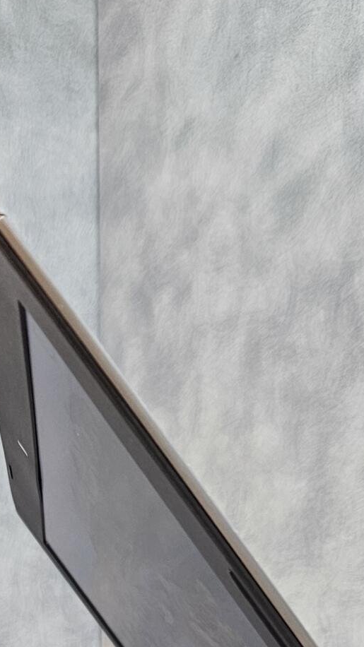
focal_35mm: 70
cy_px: 829
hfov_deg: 17.1
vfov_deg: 26.0
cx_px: 81
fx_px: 1202
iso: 400
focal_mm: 5.4
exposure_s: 1/100
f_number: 1.8
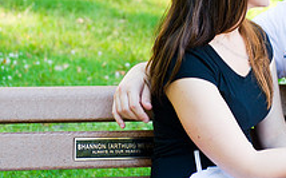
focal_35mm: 166
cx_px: 238
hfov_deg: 12.6
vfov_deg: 7.7
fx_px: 1292
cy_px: -79
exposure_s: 1/60
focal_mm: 60
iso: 400
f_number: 4
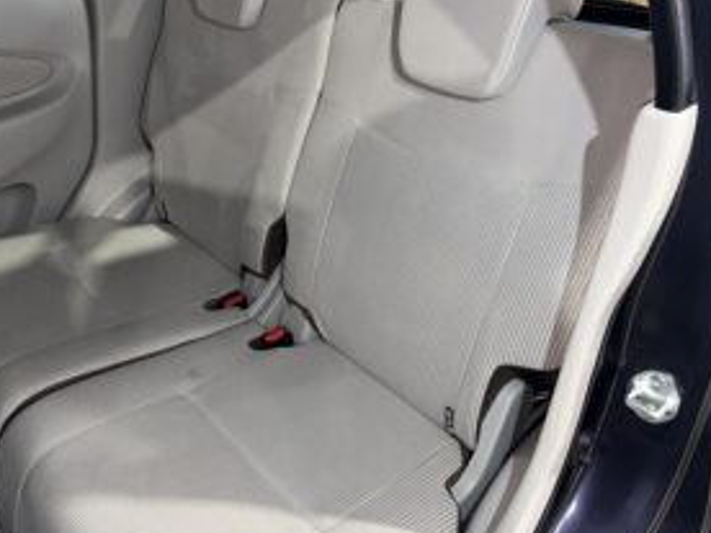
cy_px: 251
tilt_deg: -31.0
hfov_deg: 55.2
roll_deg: +2.5
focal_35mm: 33
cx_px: 312
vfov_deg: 42.9
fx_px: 678
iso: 40
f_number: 1.6
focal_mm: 5.96
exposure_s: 1/17
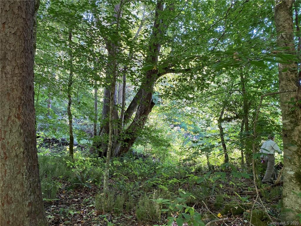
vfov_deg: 53.1
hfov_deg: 67.3
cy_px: 113
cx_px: 150
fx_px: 226
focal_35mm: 26
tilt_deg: +8.7
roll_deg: -1.7
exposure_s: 1/71
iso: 125
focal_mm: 4.25
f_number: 1.8
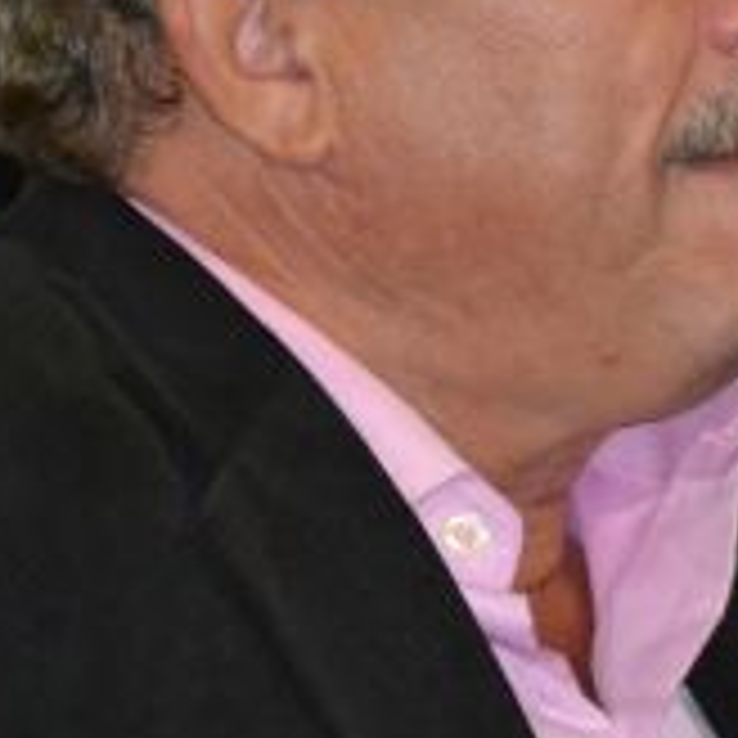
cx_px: 873
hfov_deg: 2.2
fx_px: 19176
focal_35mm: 795
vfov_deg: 2.2
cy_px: 252
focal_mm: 160
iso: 3200
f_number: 5.3
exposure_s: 1/60
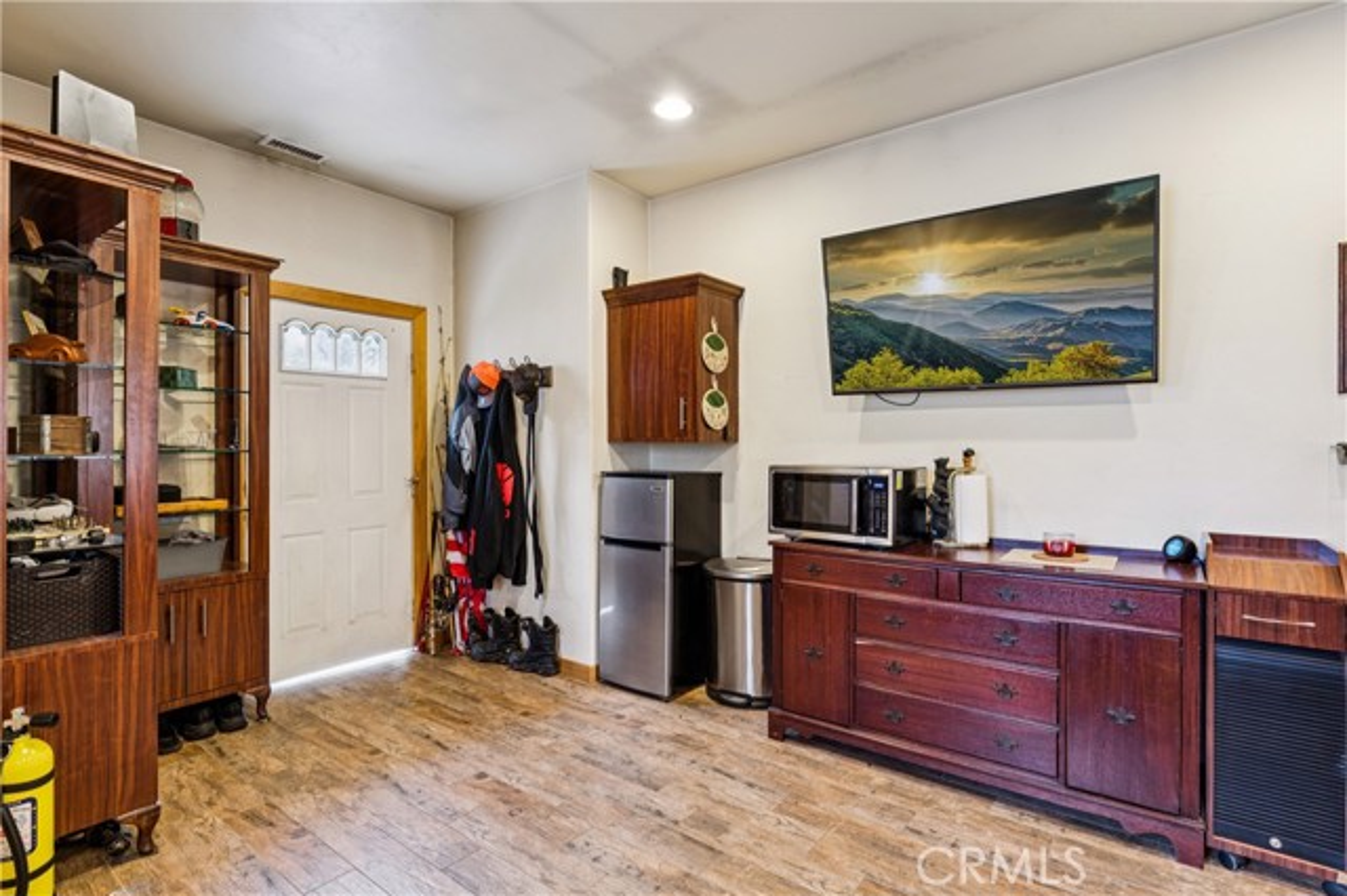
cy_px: 448
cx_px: 674
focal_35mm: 18
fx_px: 654
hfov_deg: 91.6
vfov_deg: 68.8
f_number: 13
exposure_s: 2.5
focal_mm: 17.5
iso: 100
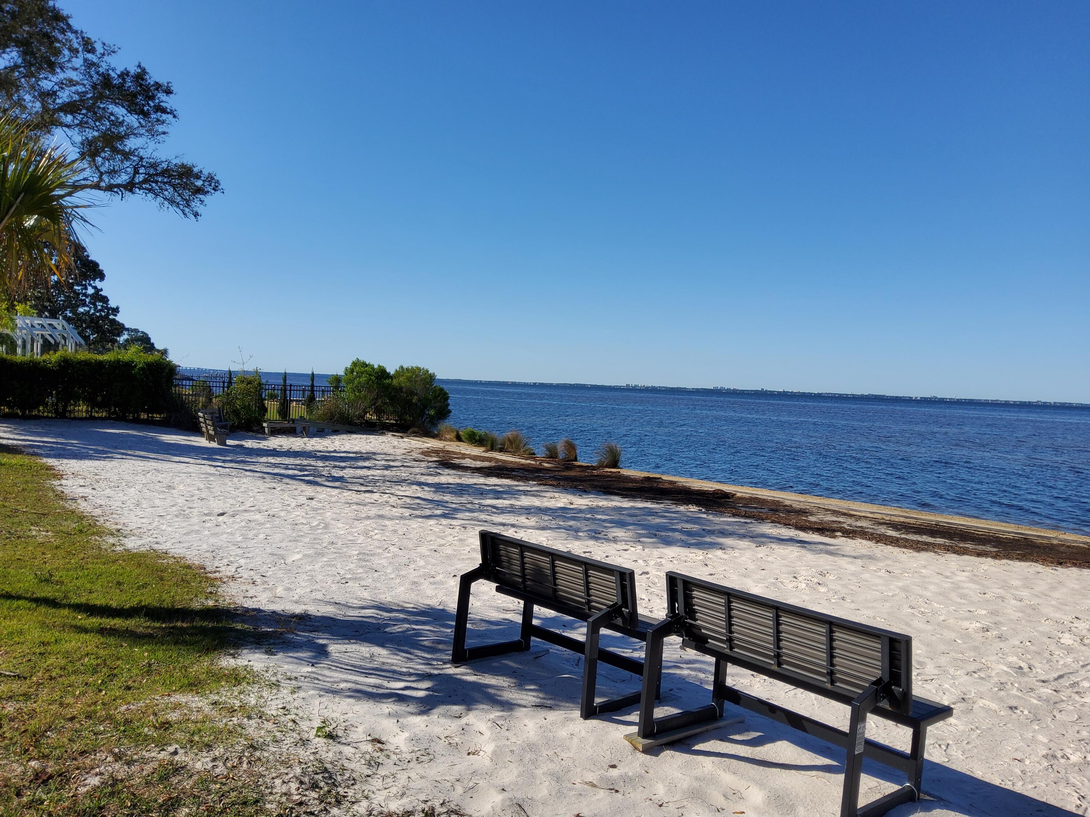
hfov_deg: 67.3
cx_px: 545
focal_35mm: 26
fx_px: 819
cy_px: 408
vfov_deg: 53.1
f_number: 2
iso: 50
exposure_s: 1/1709
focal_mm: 3.08
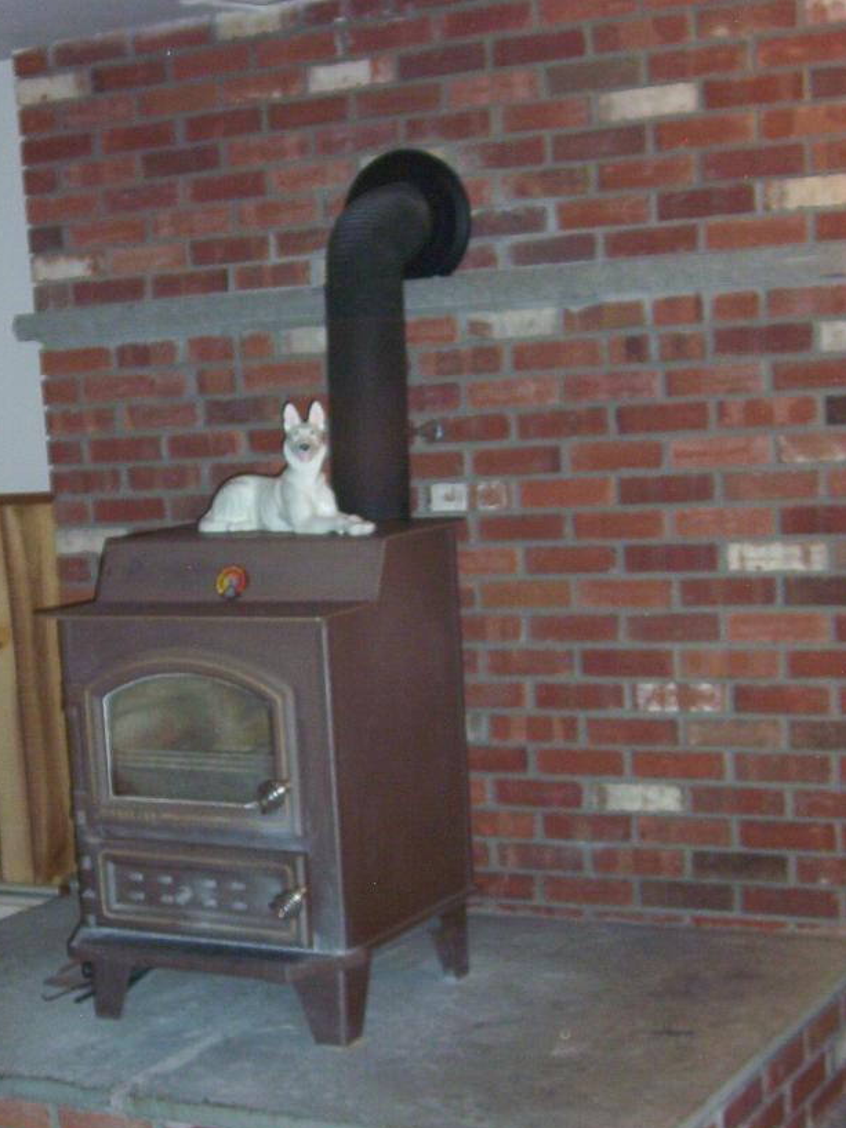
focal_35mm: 64
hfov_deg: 22.9
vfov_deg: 30.2
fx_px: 2087
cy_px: 684
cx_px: 315
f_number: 3.16
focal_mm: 7.88
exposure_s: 1/37.4
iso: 140
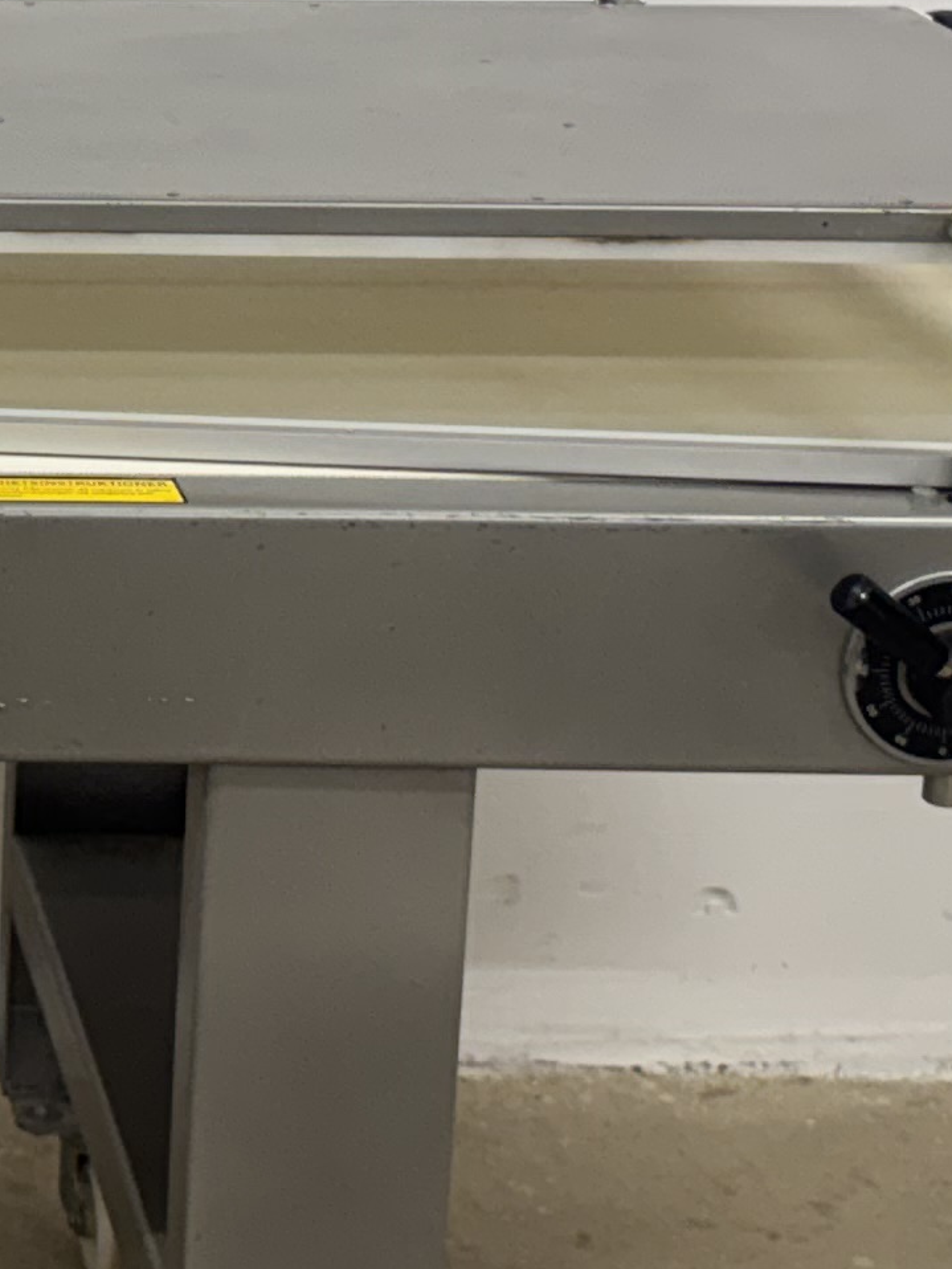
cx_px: -493
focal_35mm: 101
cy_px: 224
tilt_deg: -13.7
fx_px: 3702
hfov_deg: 13.7
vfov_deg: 19.2
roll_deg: -0.4
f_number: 1.78
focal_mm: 6.76
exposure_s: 1/100
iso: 160
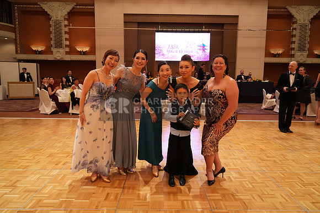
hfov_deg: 71.5
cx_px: 160
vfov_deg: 51.3
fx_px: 222
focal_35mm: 25
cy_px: 106
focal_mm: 25
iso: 3200
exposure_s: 1/200
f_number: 4
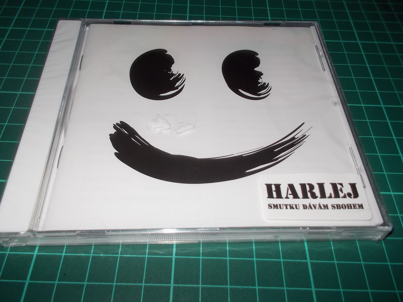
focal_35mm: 29
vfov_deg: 48.2
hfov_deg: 61.7
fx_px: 338
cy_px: 151
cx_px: 202
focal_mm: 4.1
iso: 200
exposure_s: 1/30
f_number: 3.3
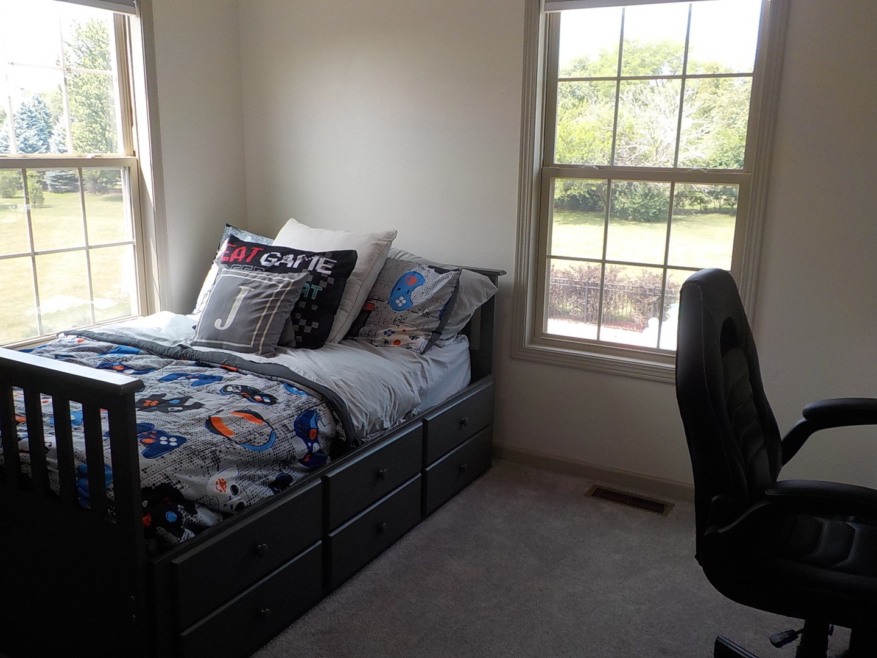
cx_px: 438
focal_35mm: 30
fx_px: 760
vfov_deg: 46.8
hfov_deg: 60.0
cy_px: 329
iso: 125
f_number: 3.3
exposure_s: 1/100
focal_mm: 4.1
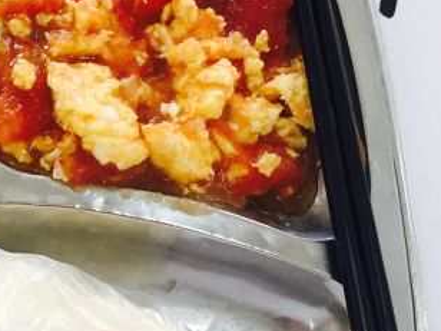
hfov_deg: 27.0
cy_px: 213
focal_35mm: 66
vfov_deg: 22.2
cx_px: -44
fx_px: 841
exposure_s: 1/33
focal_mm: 4.15
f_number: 2.2
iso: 40
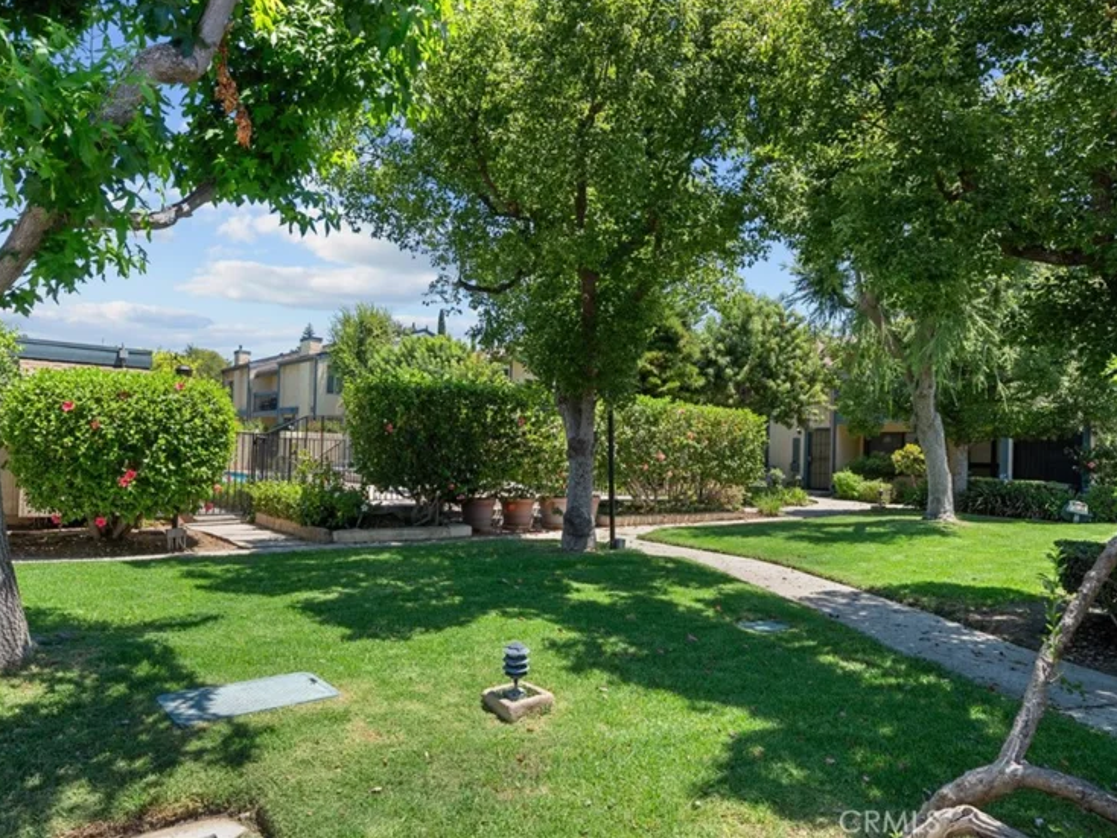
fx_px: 710
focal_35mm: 22
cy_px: 414
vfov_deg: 61.1
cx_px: 533
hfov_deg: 76.3
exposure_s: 1/100
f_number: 9
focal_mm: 20
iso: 250
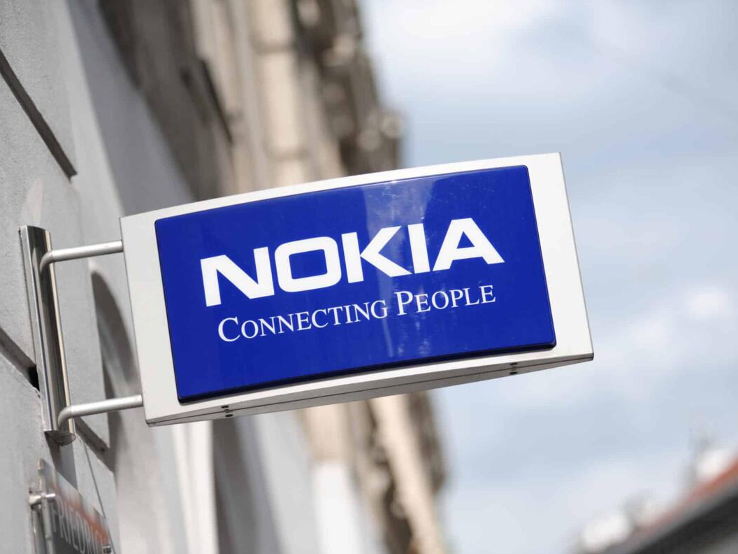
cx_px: 365
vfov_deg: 11.3
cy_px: 275
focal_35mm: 131
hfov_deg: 15.1
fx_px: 2793
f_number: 2.8
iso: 320
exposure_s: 1/6400
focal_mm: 120
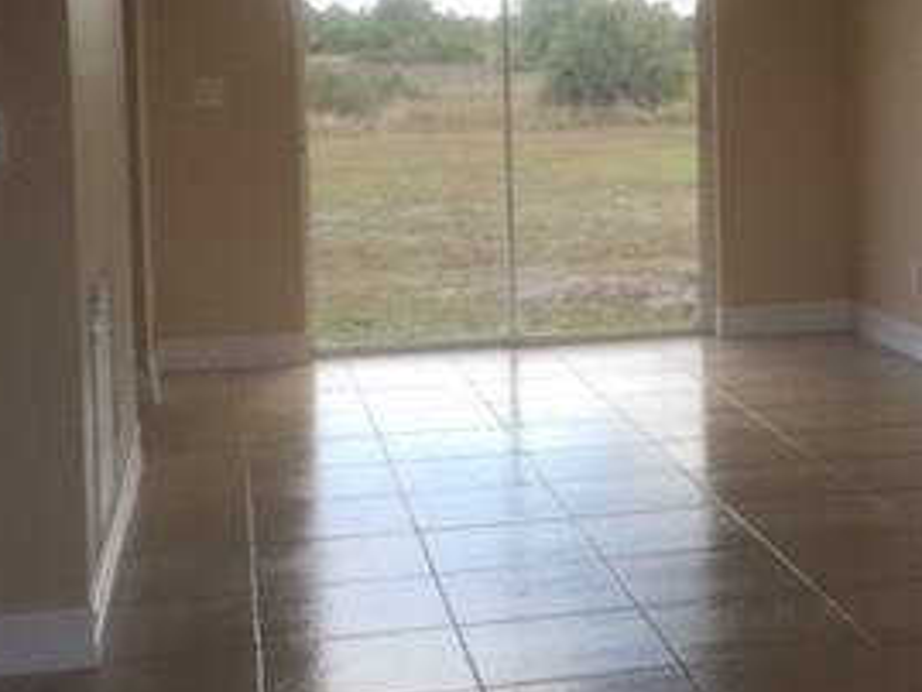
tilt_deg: -4.3
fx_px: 1839
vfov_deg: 21.2
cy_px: 185
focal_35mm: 69
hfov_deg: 27.7
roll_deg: +0.3
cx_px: 716
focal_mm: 4.15
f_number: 2.2
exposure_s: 1/255
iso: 32
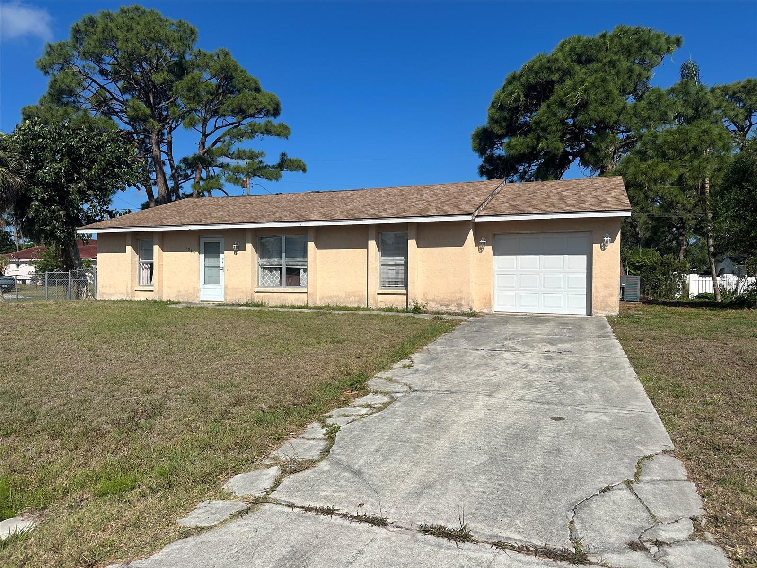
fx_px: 525
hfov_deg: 71.6
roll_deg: -0.8
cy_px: 284
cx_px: 378
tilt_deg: +1.0
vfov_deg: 56.8
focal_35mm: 24
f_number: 1.78
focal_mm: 6.86
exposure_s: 1/8929
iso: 80
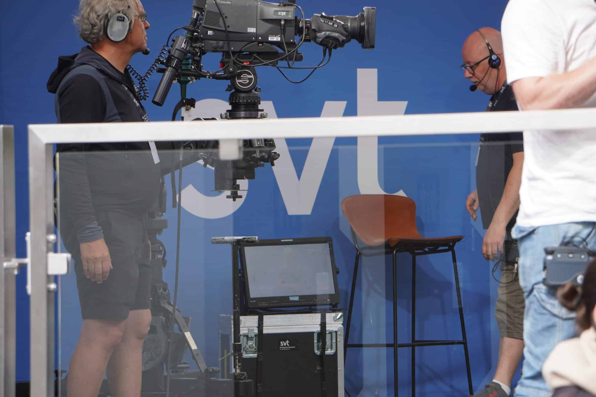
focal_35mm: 178
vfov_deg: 7.7
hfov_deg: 11.5
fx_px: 2955
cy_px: 198
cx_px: 298
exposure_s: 1/200
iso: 125
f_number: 5.6
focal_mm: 119
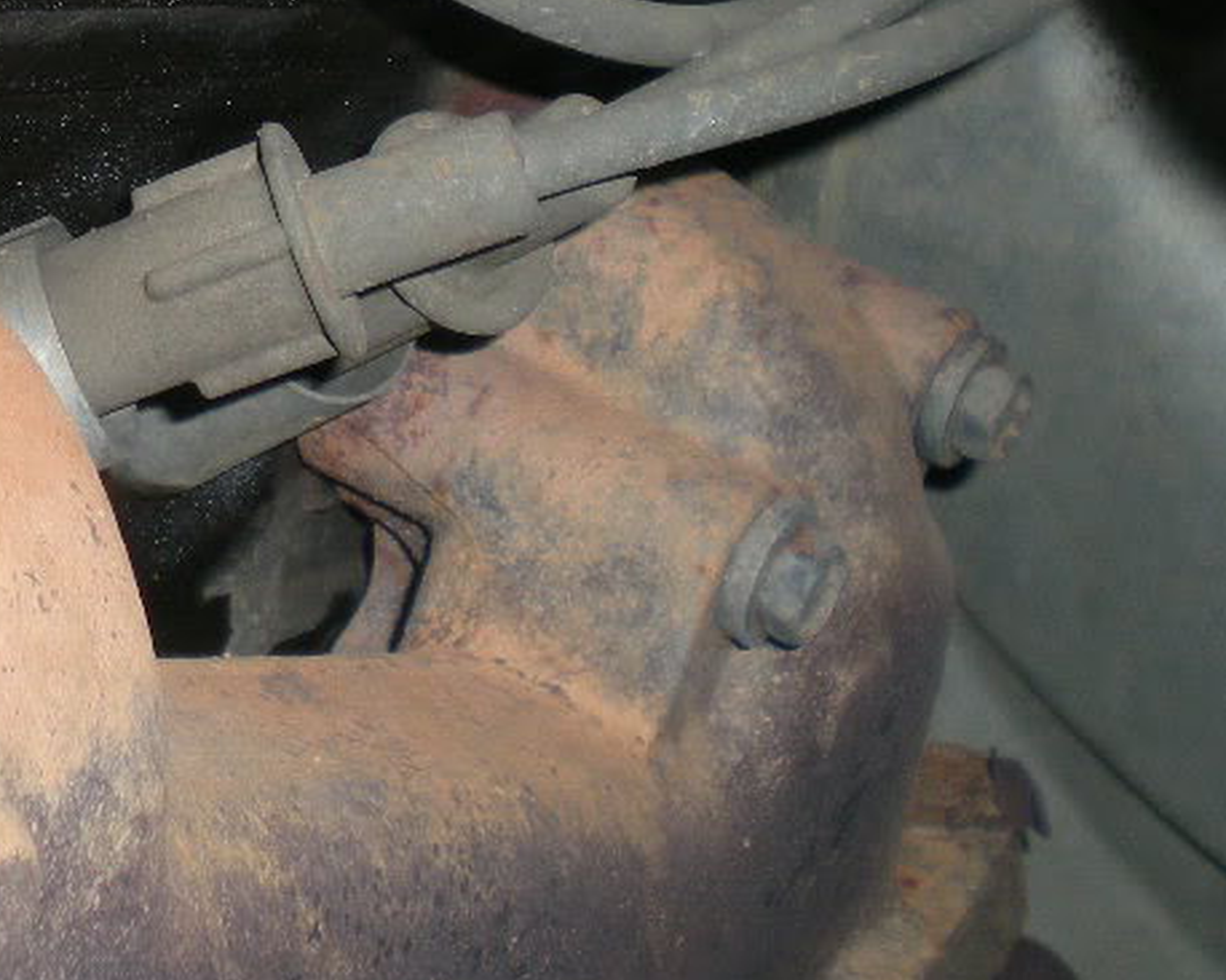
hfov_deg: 19.4
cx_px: 3
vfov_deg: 15.7
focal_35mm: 96
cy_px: -13
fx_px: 3482
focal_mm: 7.4
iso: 50
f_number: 3.5
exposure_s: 1/60
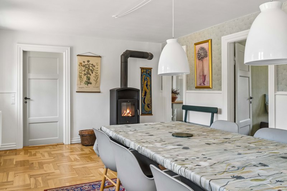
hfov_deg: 61.9
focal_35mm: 30
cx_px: 144
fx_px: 239
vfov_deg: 43.6
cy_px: 96
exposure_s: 1/15
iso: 200
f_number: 8
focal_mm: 20
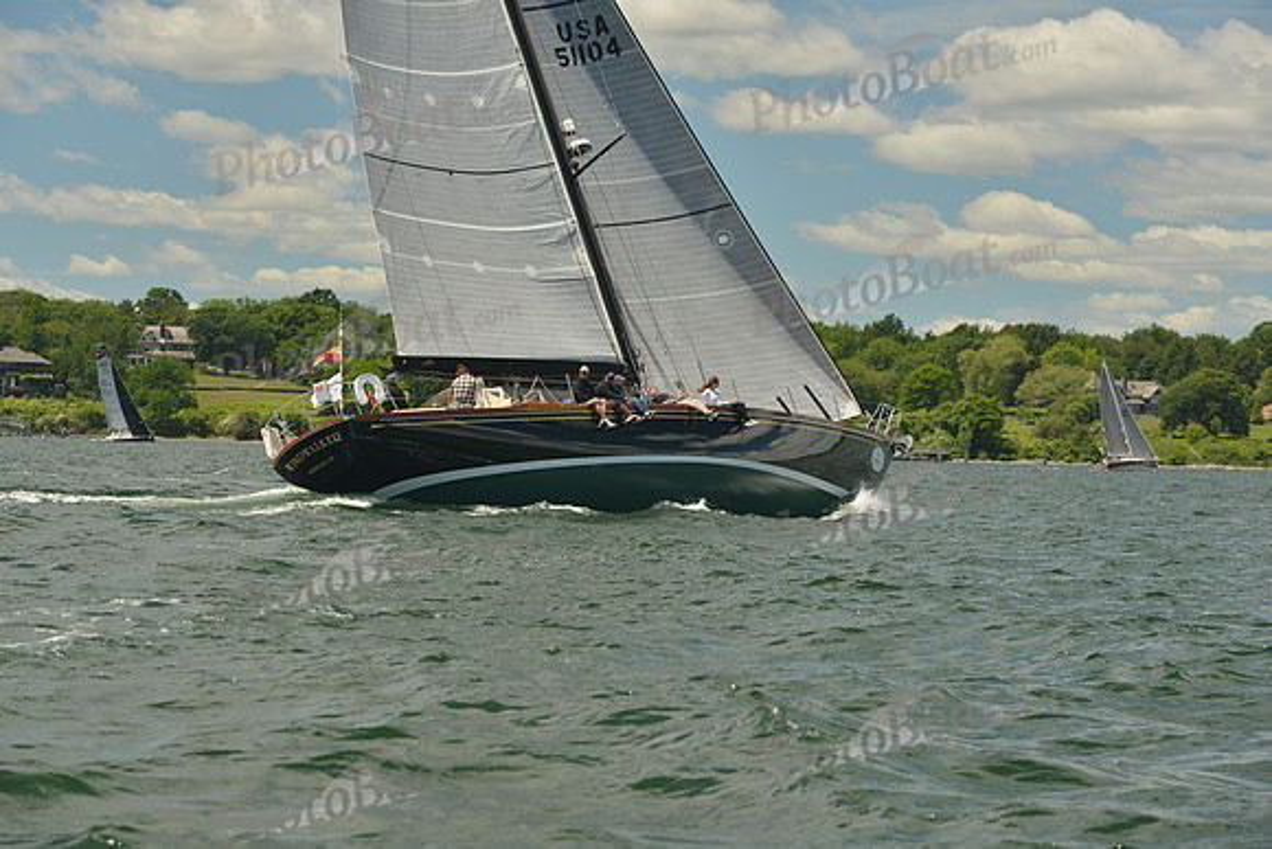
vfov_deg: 12.5
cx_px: 636
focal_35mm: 110
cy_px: 424
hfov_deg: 18.6
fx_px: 3887
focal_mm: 110
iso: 400
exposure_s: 1/800
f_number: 7.1
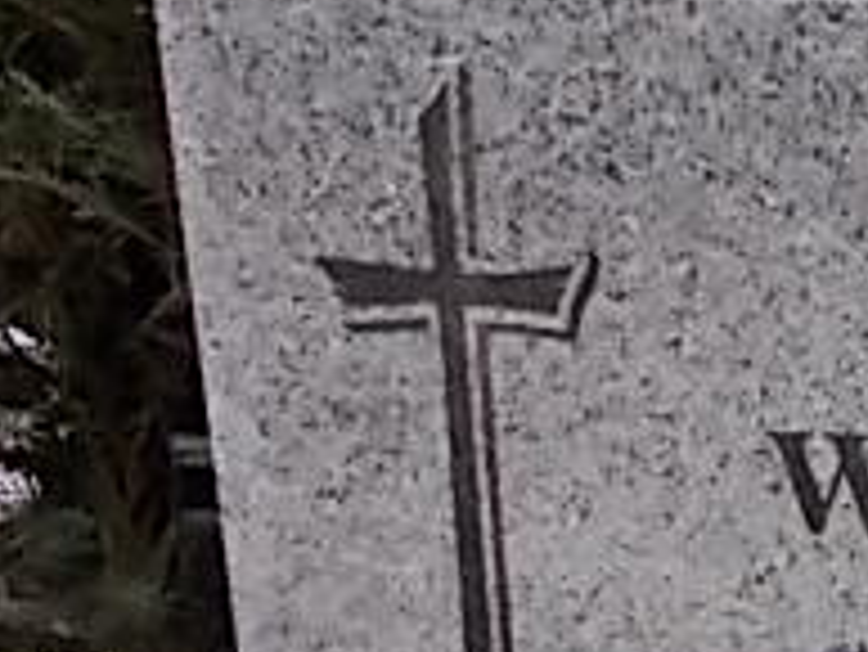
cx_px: 1138
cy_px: 791
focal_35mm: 86
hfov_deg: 20.7
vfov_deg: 16.4
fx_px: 2158
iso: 80
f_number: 3.2
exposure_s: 1/100
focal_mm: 4.6
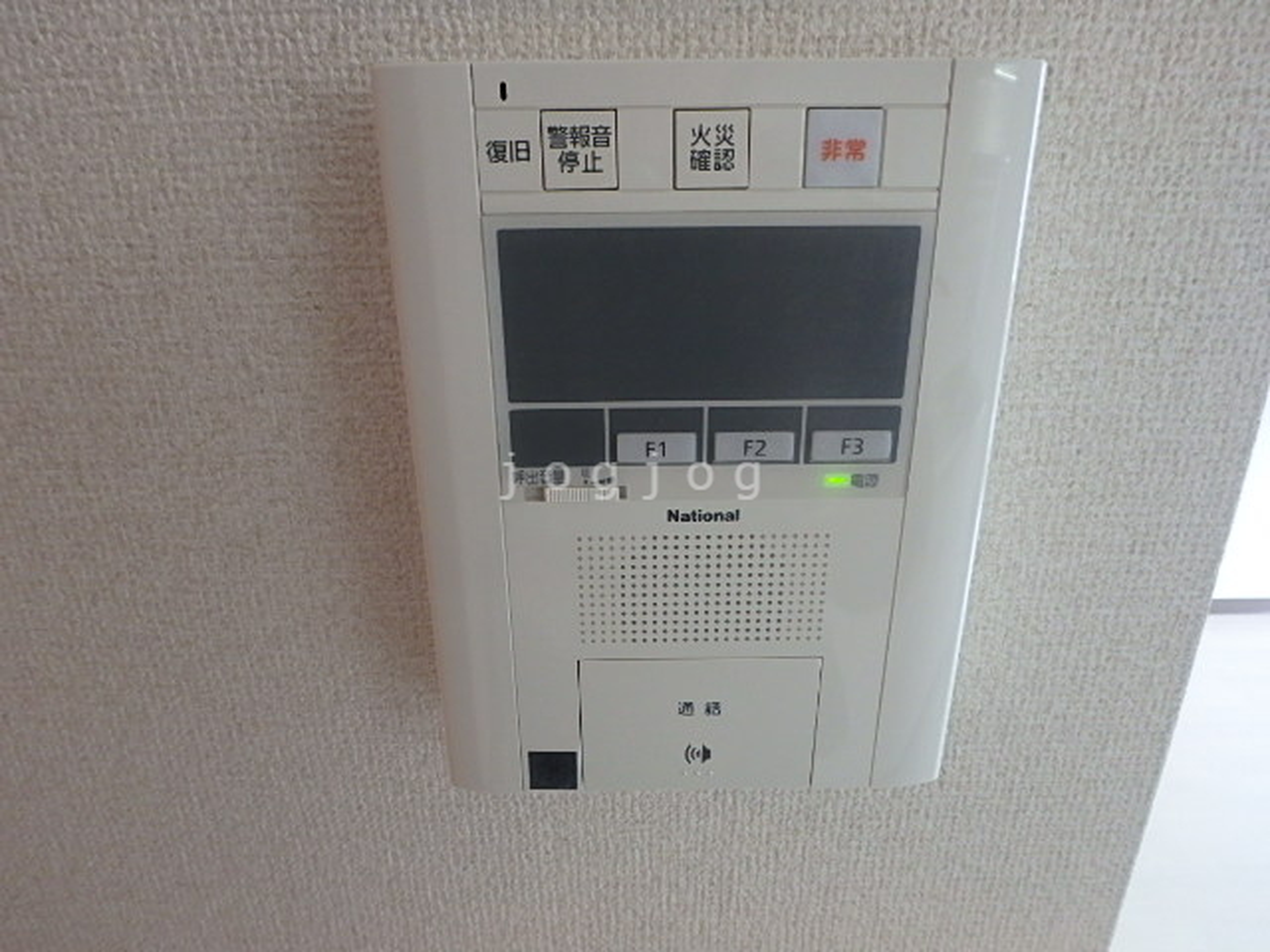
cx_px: 635
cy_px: 476
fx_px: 770
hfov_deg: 79.0
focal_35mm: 21
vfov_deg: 63.4
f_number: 3.5
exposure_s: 1/30
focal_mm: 3.7
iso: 500
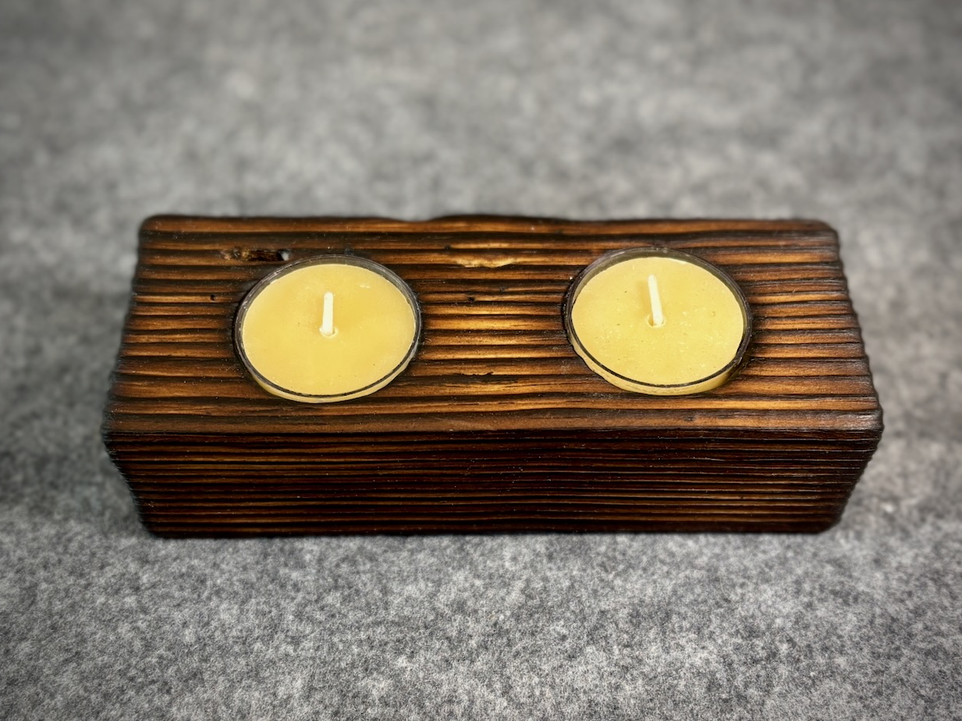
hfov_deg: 65.3
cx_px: 492
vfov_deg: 51.3
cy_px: 374
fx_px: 750
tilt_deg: -53.7
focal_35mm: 27
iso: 125
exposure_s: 1/60
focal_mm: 5.96
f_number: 1.6
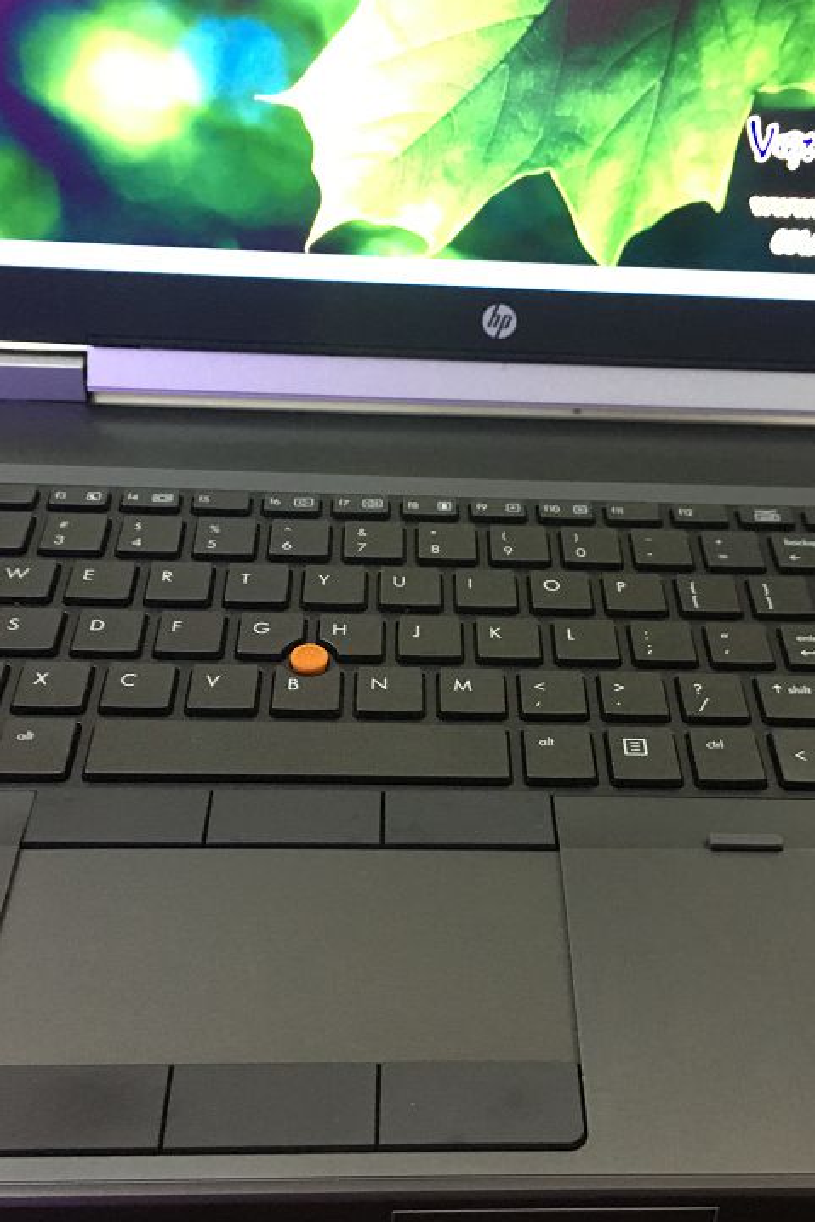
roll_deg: -7.7
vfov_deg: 45.4
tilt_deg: -37.4
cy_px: 585
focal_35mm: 43
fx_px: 1459
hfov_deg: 31.1
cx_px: 516
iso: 200
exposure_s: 1/17
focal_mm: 4.15
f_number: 2.2
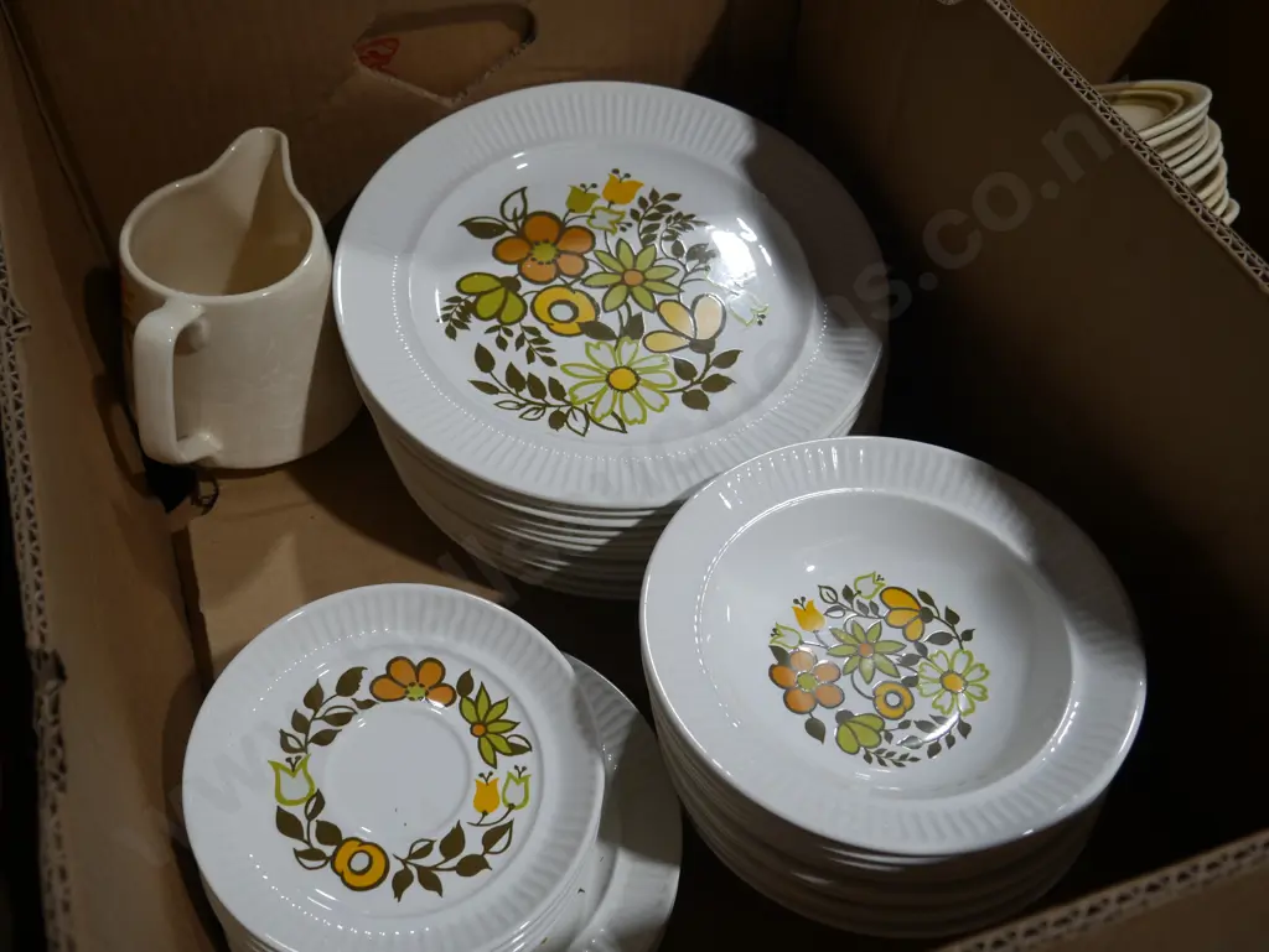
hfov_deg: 56.8
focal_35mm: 32
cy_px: 476
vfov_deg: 44.2
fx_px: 1174
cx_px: 634
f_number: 4
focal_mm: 16
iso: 200
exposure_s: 1/125
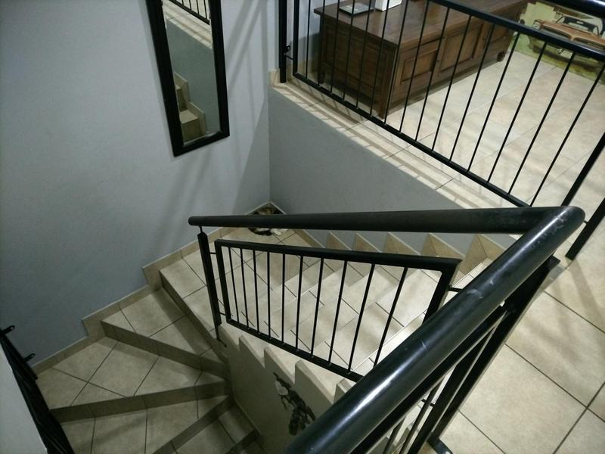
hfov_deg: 67.3
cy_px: 227
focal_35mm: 26
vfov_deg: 53.1
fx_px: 454
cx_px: 302
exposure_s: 1/25
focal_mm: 4.7
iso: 5862
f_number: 1.8
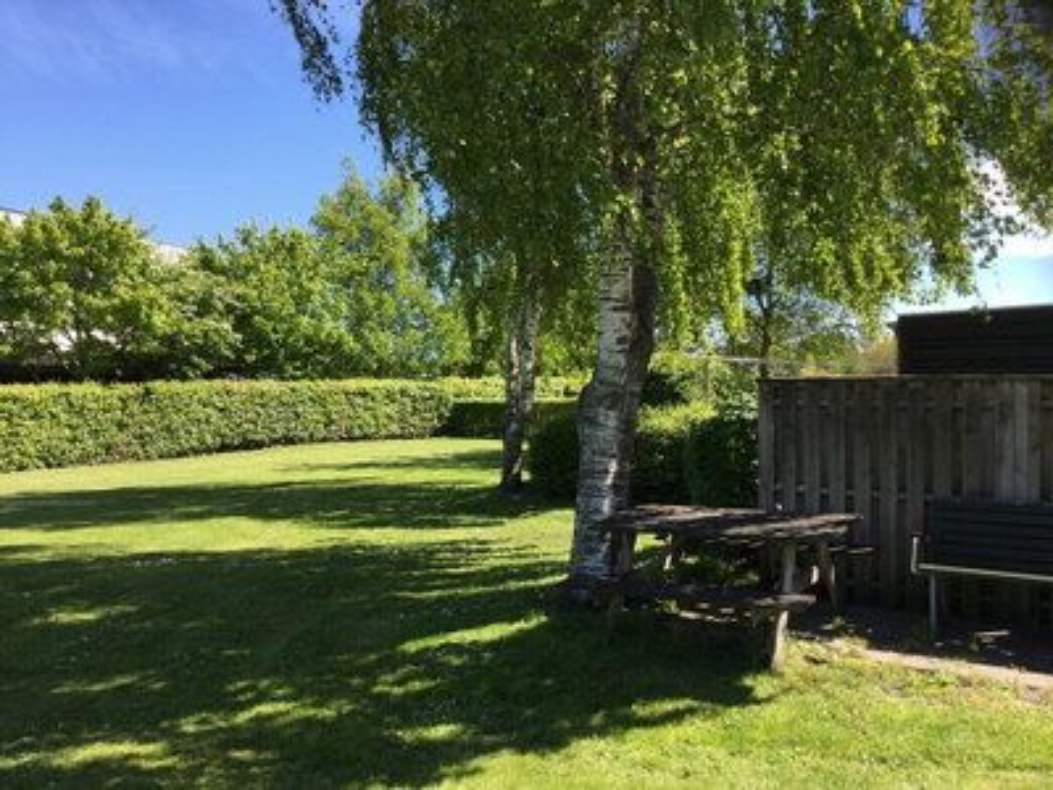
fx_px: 943
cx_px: 526
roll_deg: -0.3
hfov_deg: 58.4
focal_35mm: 31
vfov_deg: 45.4
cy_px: 395
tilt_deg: -0.8
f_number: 2.4
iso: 25
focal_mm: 3.3
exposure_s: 1/543
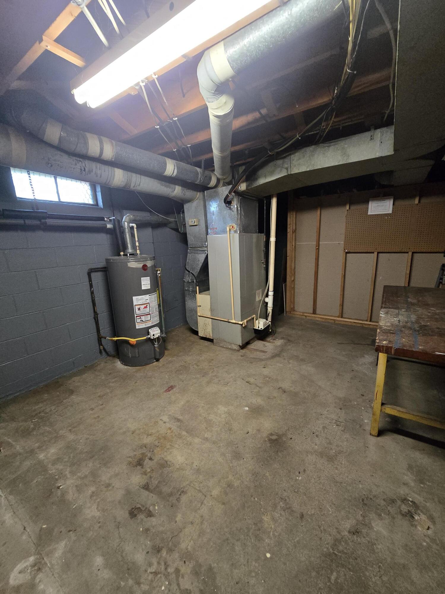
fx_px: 223
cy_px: 297
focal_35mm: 13
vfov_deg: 106.2
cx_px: 222
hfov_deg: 89.9
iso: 1000
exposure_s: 1/60
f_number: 2.2
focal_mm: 2.2
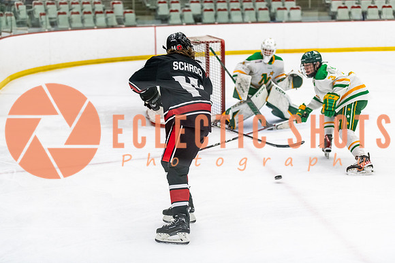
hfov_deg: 28.2
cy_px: 132
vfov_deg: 19.1
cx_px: 198
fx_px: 785
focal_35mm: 72
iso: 3200
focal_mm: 70
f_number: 2.8
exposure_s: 1/640
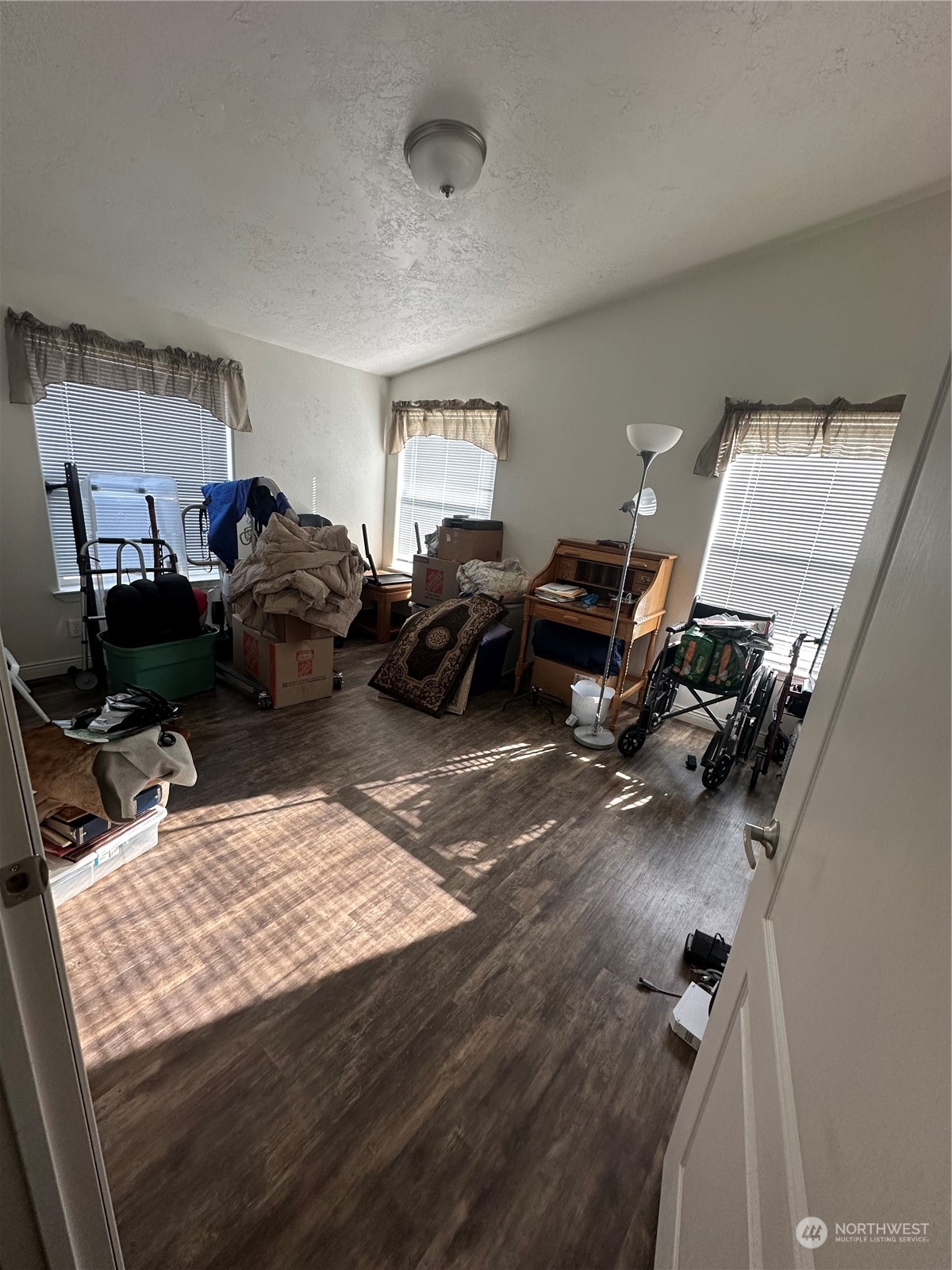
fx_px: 513
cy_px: 635
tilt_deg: -15.8
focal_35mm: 14
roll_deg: -6.5
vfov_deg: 102.1
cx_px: 476
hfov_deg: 85.7
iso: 200
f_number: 2.2
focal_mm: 2.22
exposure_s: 1/120
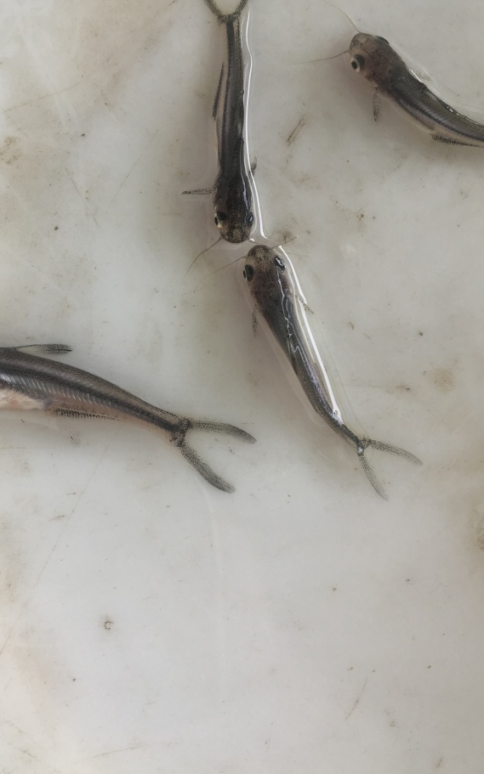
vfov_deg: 54.0
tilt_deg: -82.1
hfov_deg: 34.9
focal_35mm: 36
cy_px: 403
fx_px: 760
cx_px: 154
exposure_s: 1/115
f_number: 2.2
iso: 25
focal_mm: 4.15
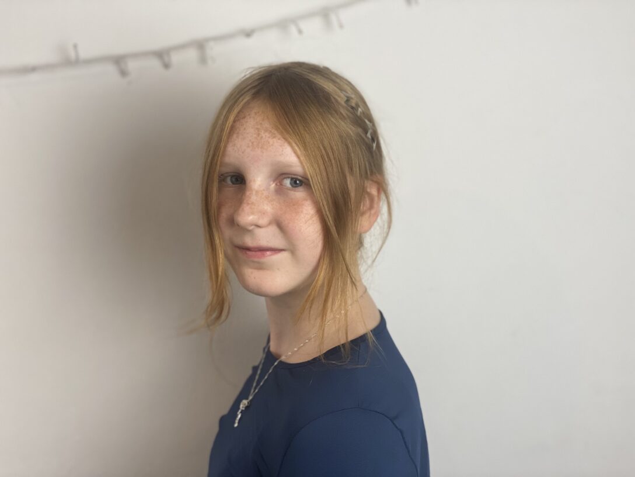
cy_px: 238
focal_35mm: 52
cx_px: 318
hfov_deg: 36.8
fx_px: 954
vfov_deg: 28.0
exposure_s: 1/100
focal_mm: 6
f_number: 2
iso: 100
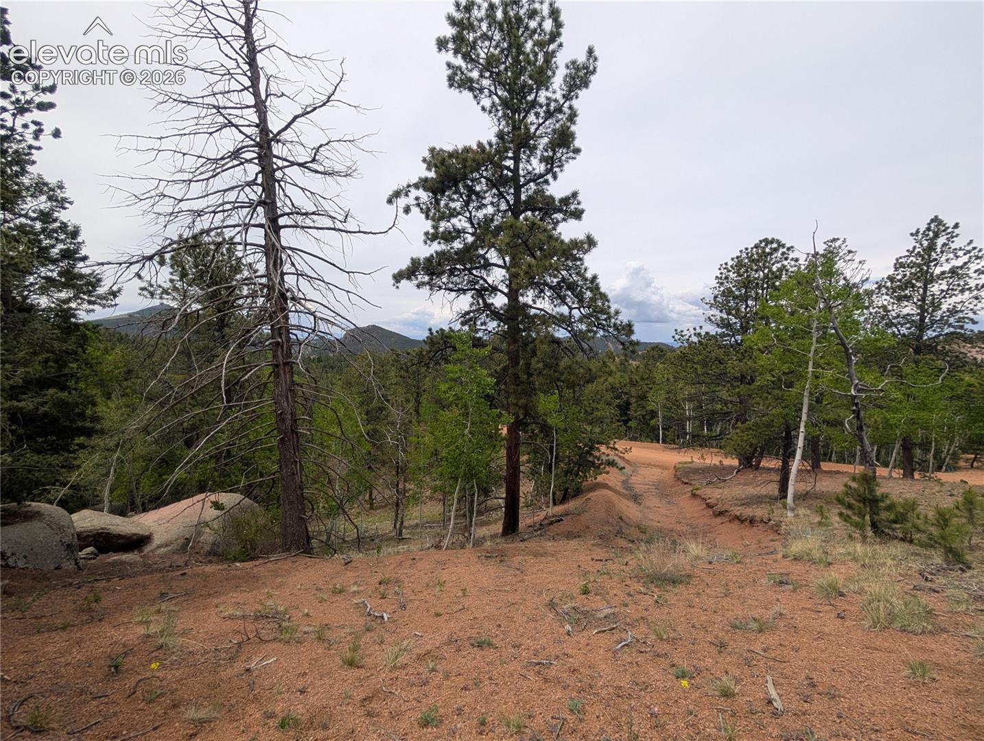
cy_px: 370
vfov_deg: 94.7
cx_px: 492
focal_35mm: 12
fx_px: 342
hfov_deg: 110.5
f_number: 1.7
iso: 57
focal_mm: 2.02
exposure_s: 1/4184
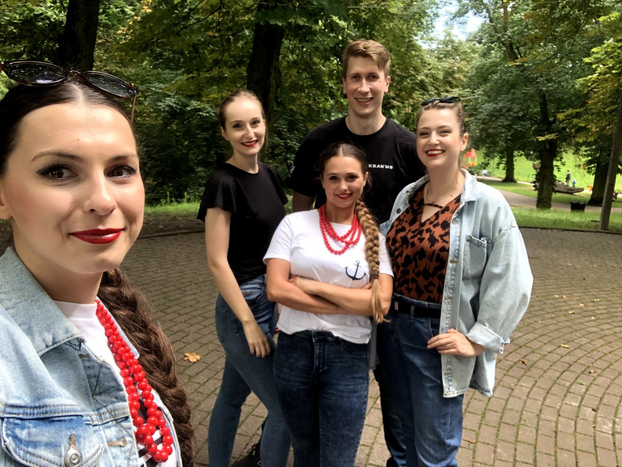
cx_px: 311
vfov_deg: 44.2
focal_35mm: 32
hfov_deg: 56.8
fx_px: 575
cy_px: 234
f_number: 2.2
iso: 40
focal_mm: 2.87
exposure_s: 1/120
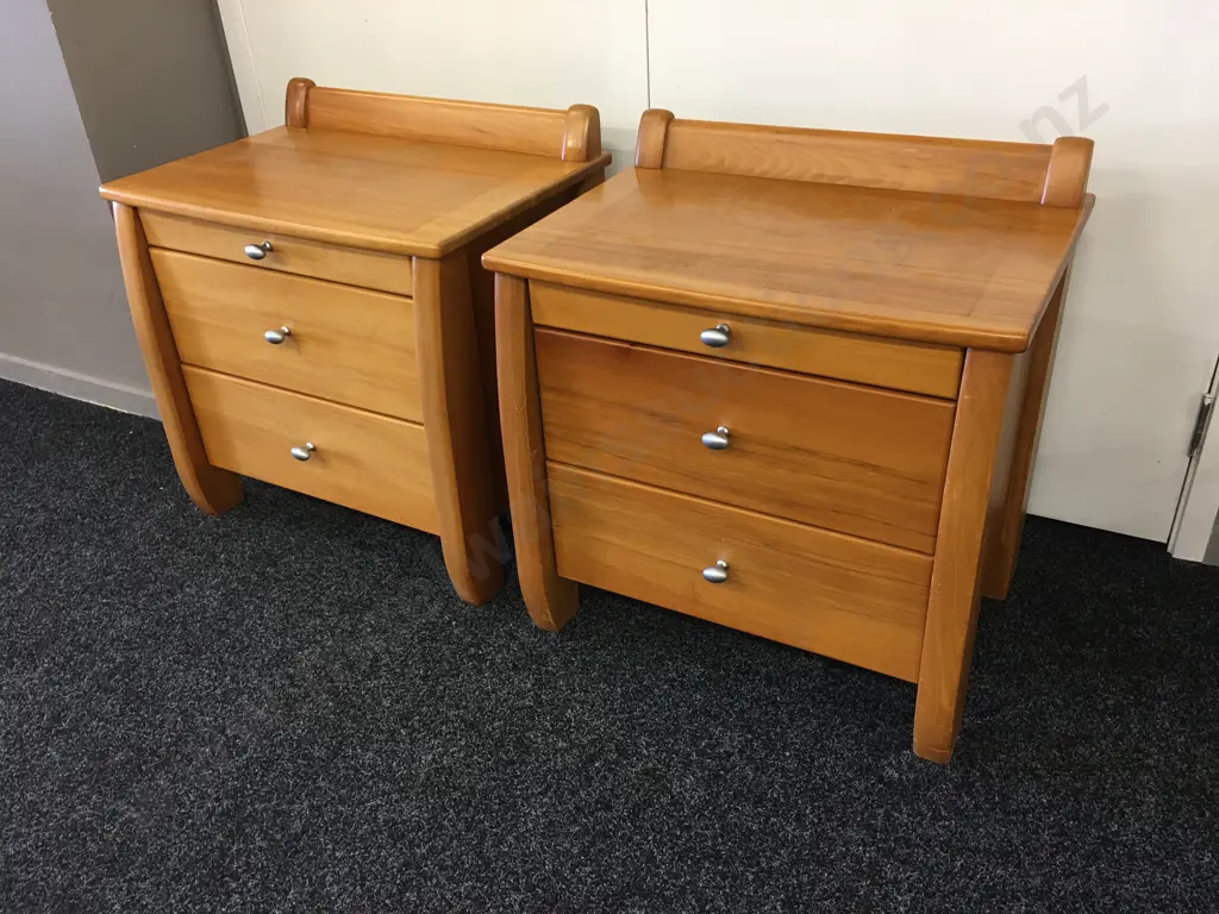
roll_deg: +1.6
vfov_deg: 48.2
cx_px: 610
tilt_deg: -29.5
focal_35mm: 29
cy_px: 457
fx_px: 1021
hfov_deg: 61.7
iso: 50
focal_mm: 4.15
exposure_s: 1/17
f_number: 2.2
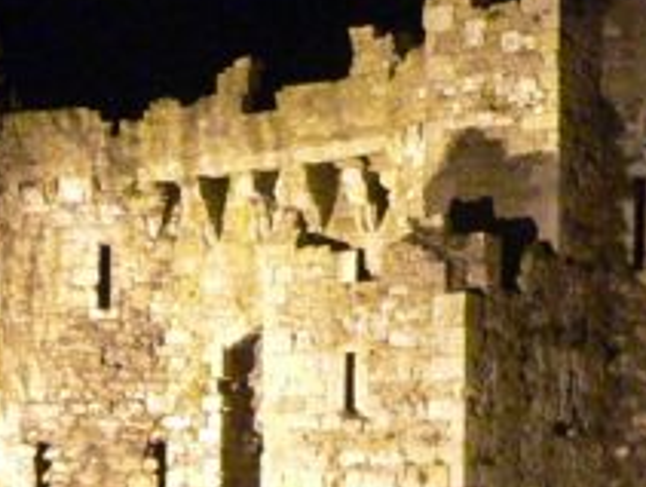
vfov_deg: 13.1
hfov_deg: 18.0
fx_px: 2038
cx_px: 297
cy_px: 637
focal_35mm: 109
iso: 400
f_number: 2.8
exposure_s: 1/3.2
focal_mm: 6
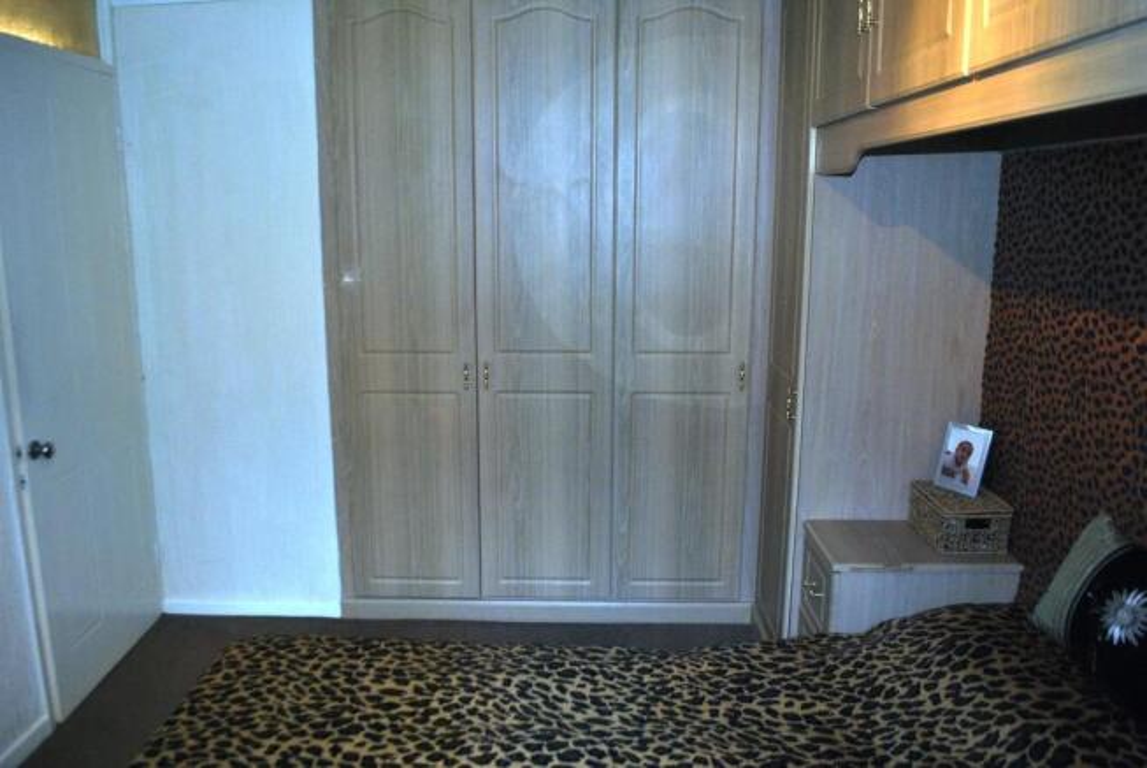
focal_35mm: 27
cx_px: 574
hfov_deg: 67.3
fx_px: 861
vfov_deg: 48.0
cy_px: 384
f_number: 3.5
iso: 200
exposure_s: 1/60
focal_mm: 18
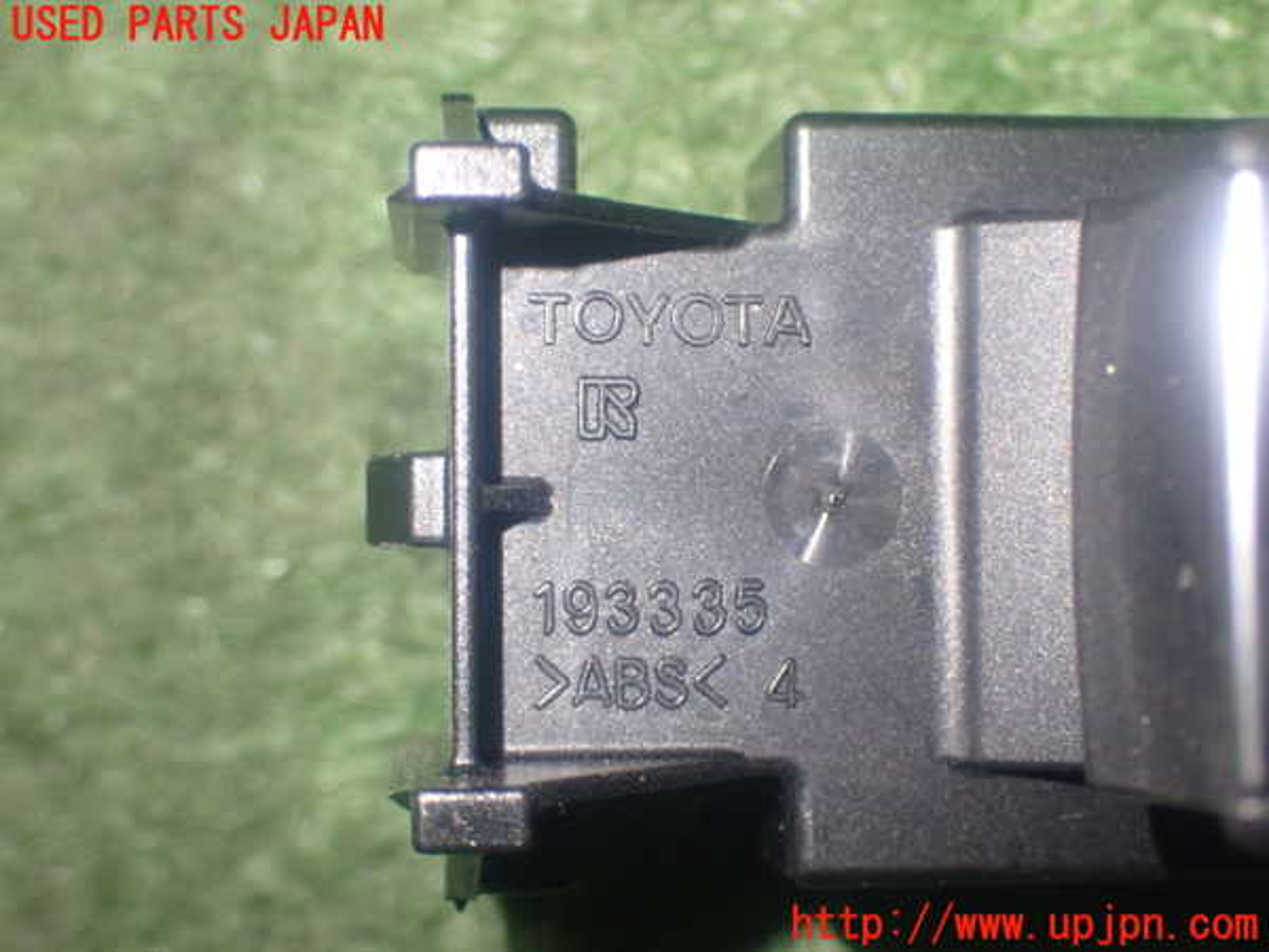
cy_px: 476
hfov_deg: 31.2
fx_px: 2273
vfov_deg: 23.7
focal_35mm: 62
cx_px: 634
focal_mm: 11.09
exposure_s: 1/20
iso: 800
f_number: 3.6
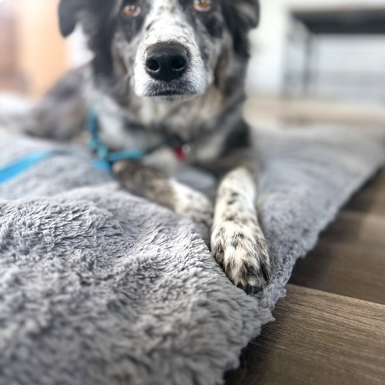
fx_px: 365
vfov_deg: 54.6
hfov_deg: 55.6
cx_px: 193
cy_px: 132
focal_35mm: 29
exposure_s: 1/60
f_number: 1.78
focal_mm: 6.76
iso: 200
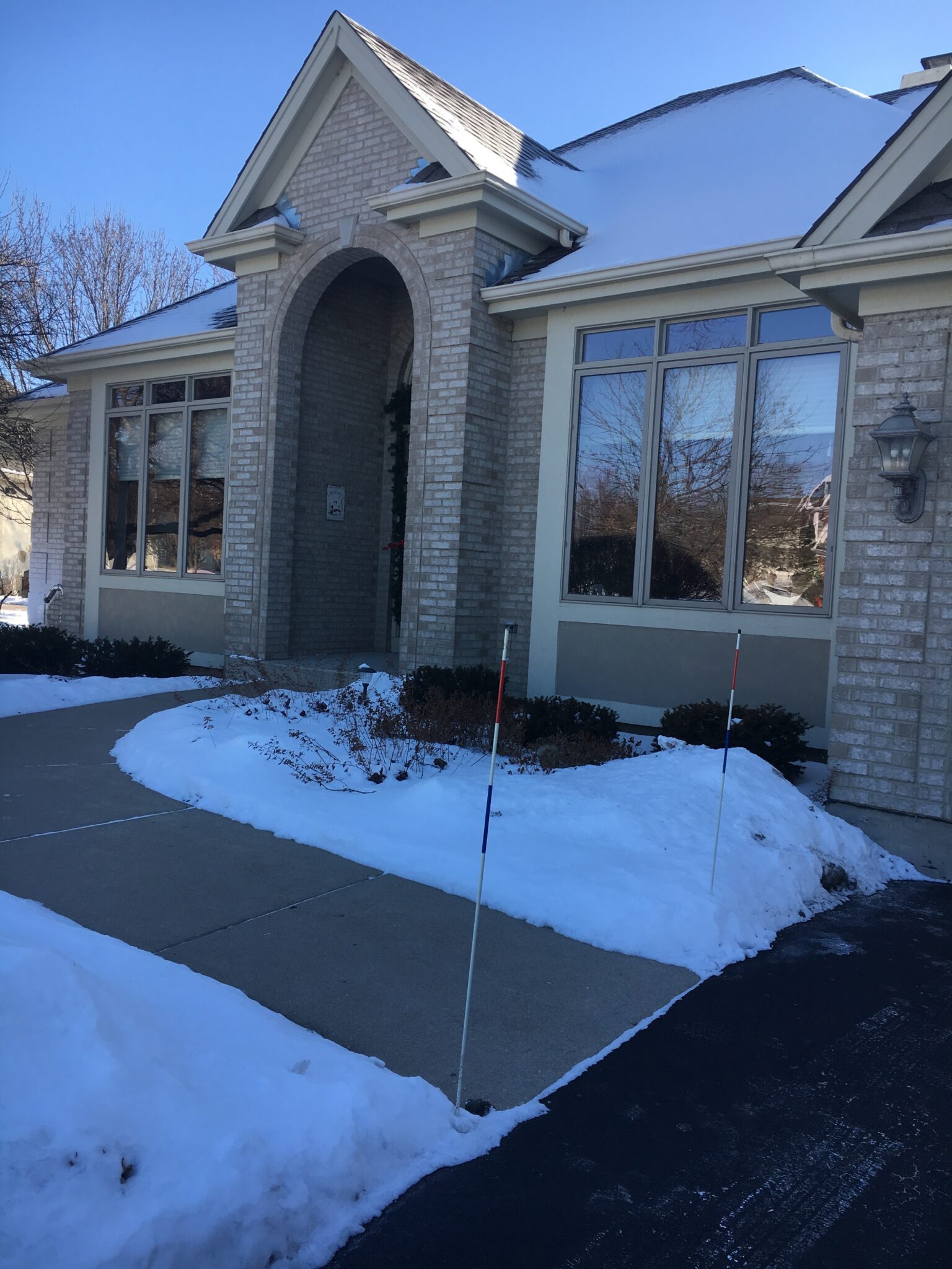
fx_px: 1063
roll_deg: -4.0
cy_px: 634
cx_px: 476
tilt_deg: -1.6
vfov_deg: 61.7
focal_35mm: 29
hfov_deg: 48.2
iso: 25
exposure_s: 1/712
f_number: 2.2
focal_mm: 4.15
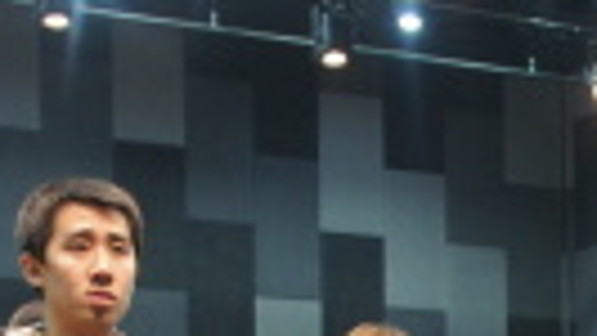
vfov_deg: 9.1
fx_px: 1964
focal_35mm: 124
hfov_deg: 17.0
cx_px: 561
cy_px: 735
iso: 800
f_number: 4
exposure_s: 1/40
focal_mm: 21
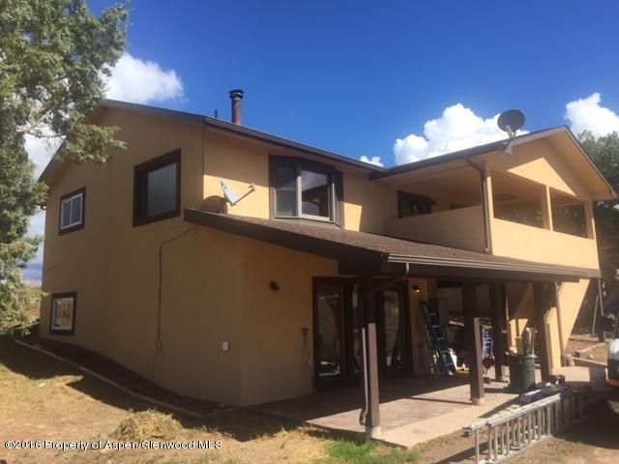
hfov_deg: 61.7
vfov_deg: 48.2
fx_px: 519
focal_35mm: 29
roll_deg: +0.6
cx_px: 310
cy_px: 232
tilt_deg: +7.5
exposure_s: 1/1522
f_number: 2.2
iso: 32
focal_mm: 4.15
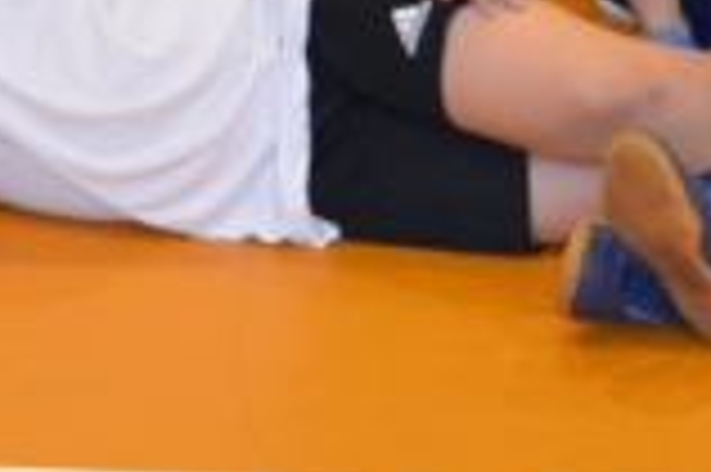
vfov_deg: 5.4
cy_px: -814
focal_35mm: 243
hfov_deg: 8.5
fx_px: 4799
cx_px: 324
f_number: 4
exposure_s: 1/60
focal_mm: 25
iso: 800
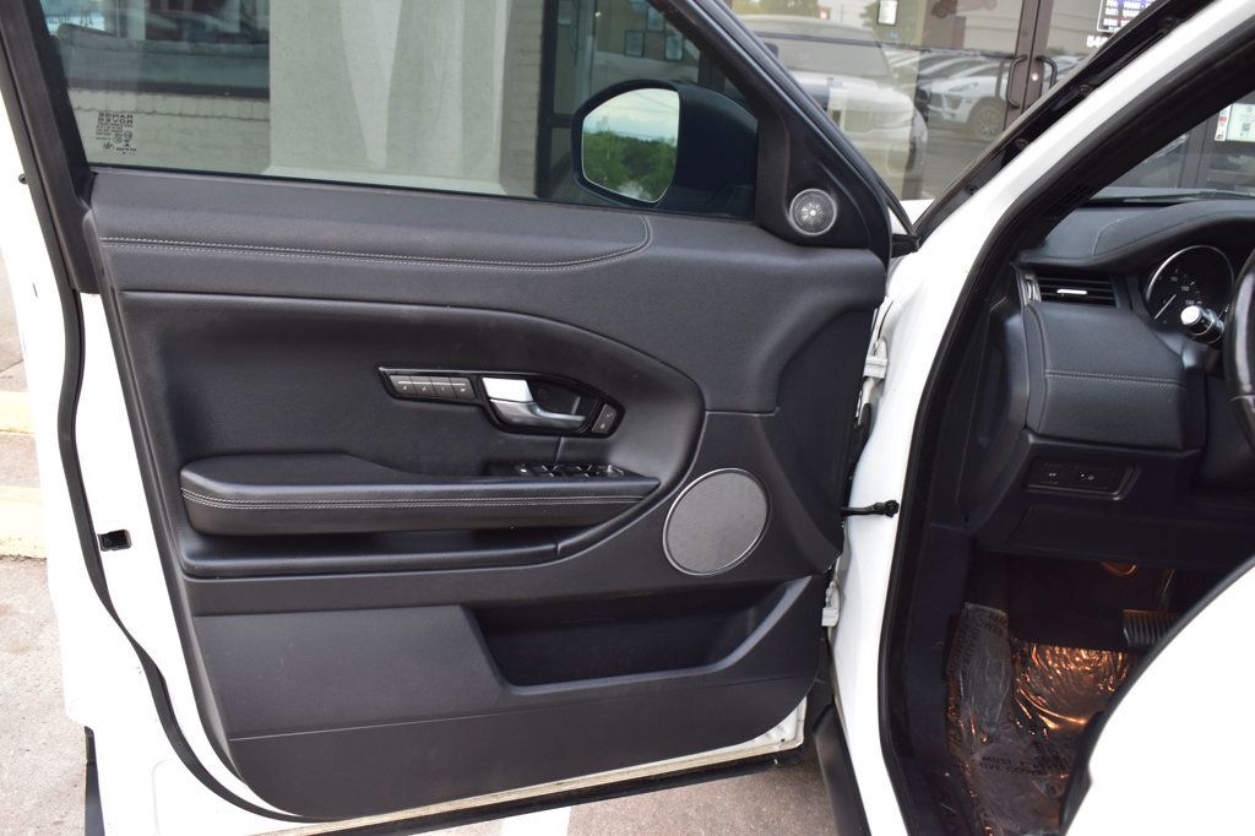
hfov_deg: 57.2
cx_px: 628
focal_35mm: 33
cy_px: 418
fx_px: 1150
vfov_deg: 39.9
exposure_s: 1/15
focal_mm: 22
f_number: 6.3
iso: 450
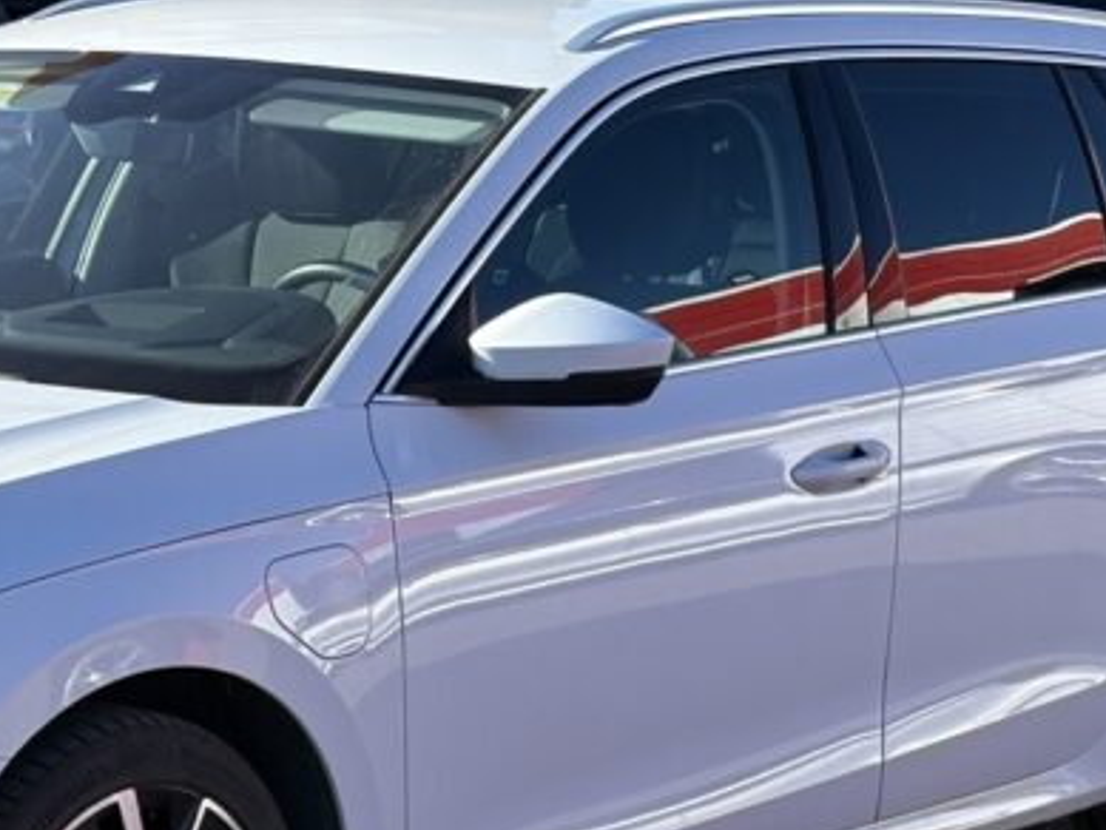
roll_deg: -1.3
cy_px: 679
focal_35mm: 137
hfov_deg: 14.3
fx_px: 4379
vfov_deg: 10.8
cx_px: 205
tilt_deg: -11.2
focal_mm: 5.96
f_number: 1.6
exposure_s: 1/2075
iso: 50
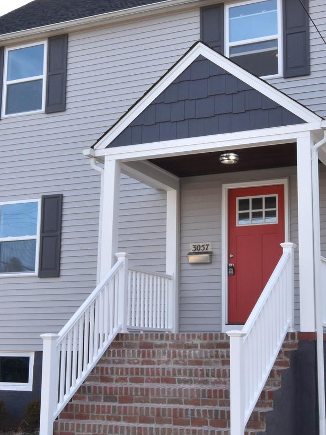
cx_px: 156
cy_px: 201
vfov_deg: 31.6
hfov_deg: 23.9
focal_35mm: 61
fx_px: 768
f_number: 13
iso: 400
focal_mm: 17
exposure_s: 1/125
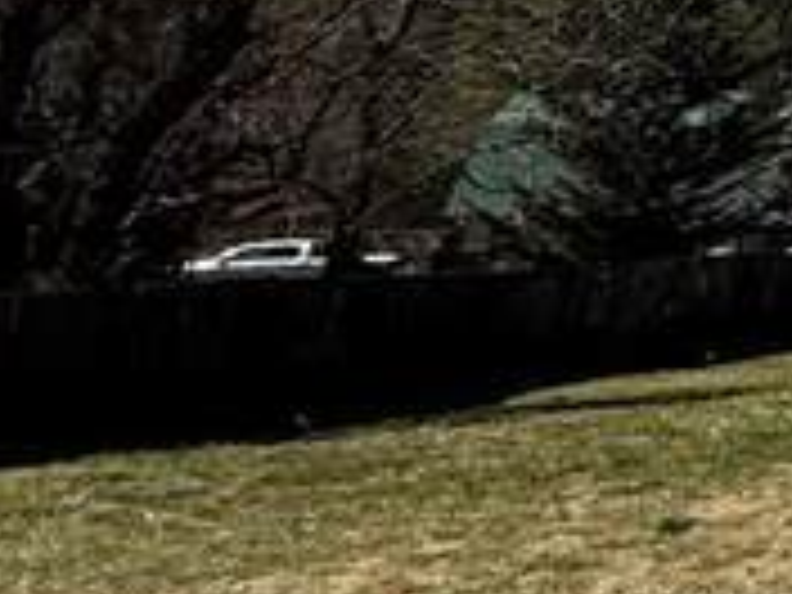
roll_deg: +1.4
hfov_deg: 9.4
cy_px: -423
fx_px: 2334
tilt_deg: +12.4
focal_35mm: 102
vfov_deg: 13.3
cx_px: 2830
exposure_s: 1/1745
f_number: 2.2
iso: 50
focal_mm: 2.22
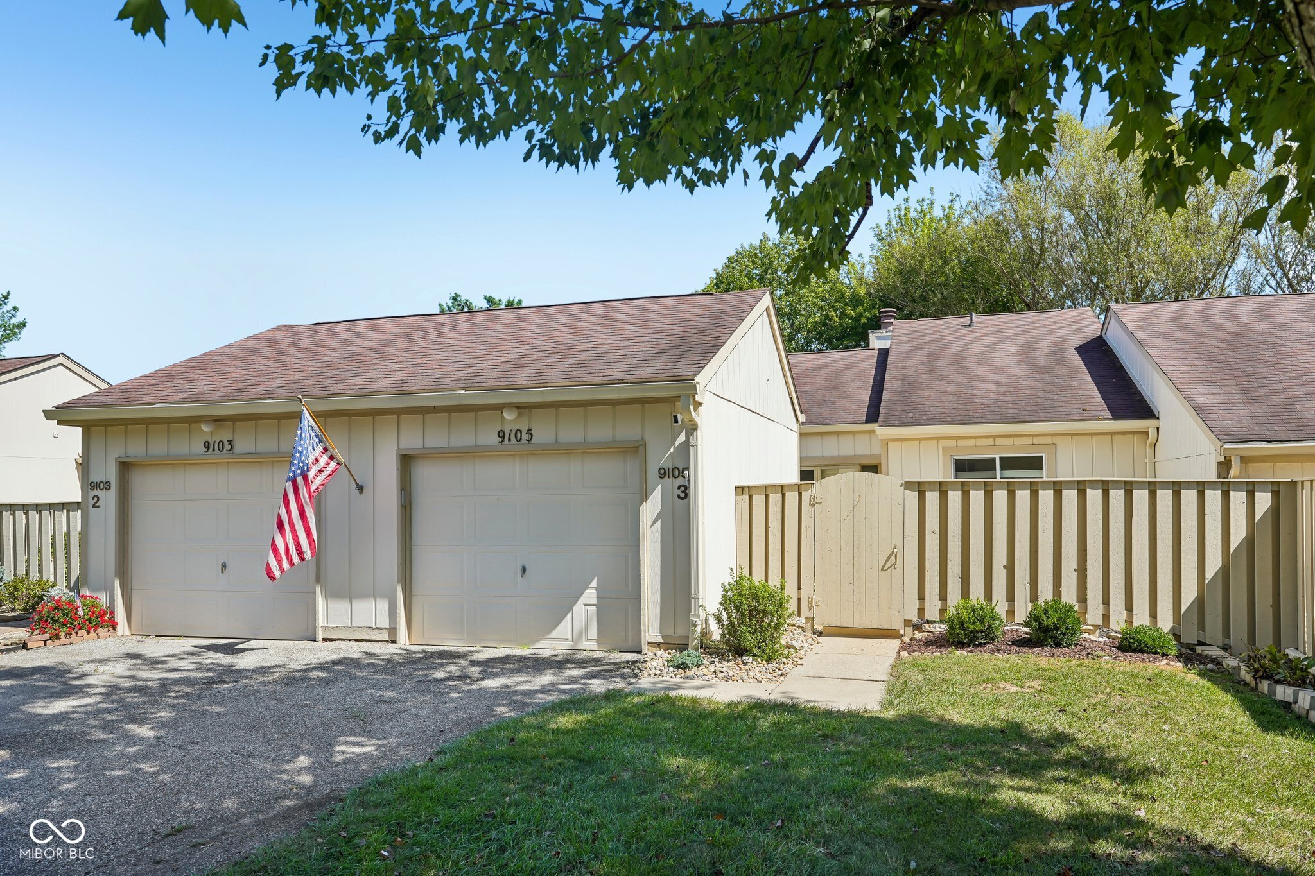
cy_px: 438
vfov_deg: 50.4
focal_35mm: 26
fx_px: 931
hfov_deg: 70.4
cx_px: 658
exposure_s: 1/250
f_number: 8
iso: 100
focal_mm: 25.5
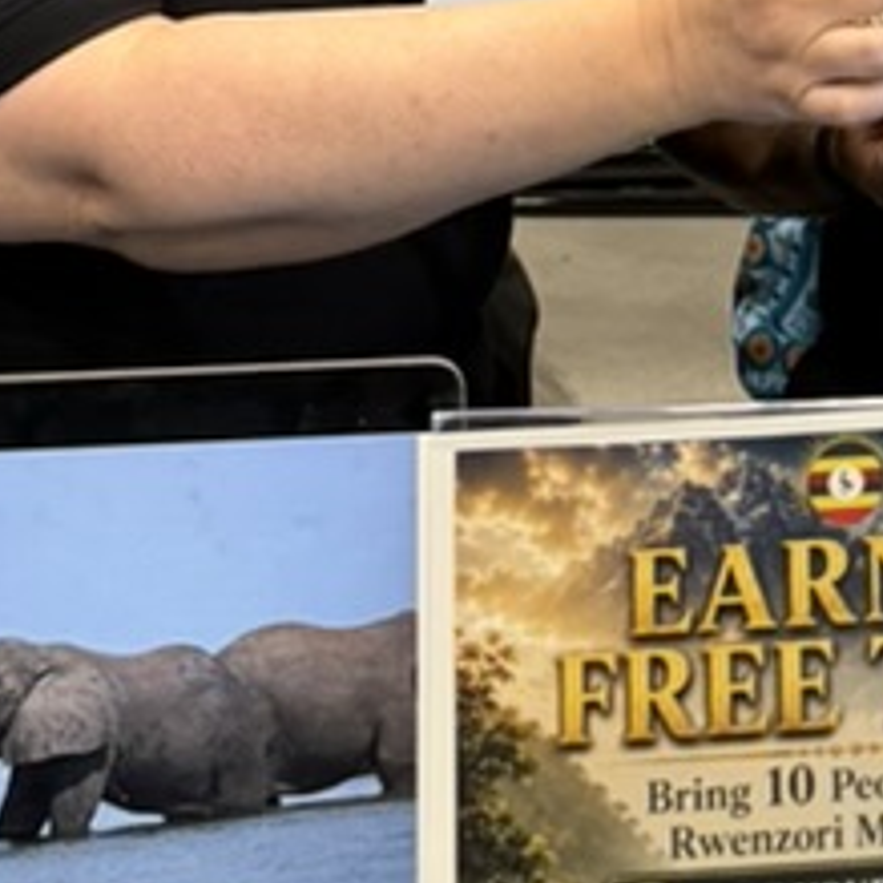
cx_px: 903
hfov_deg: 17.1
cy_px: -855
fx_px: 2857
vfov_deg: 14.7
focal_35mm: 99
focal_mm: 6.76
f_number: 1.78
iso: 200
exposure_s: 1/62
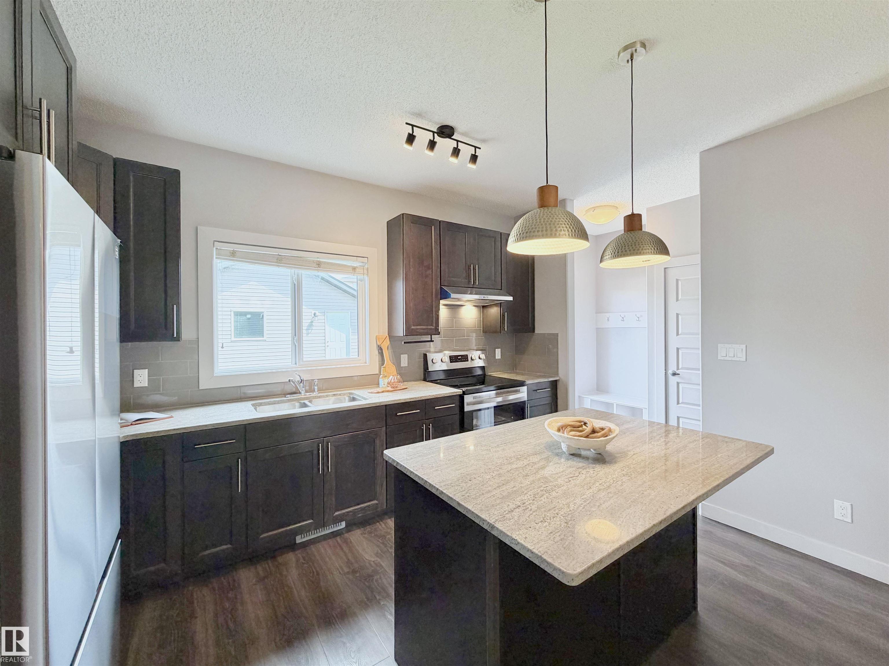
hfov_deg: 102.1
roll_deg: -0.6
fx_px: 360
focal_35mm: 14
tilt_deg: -0.9
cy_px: 333
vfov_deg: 85.7
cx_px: 444
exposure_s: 1/120
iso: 200
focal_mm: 2.22
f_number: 2.2
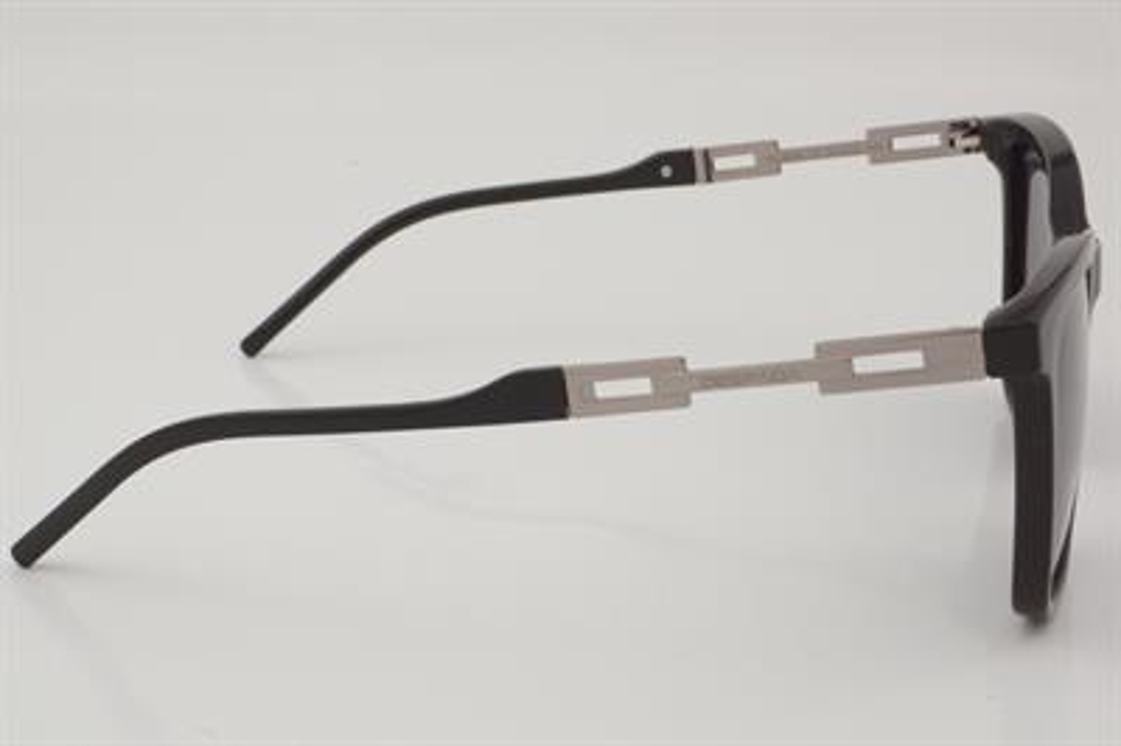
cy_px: 373
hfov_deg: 27.0
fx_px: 2333
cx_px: 560
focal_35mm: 75
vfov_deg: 18.2
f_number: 32
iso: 100
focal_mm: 50
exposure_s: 1/3
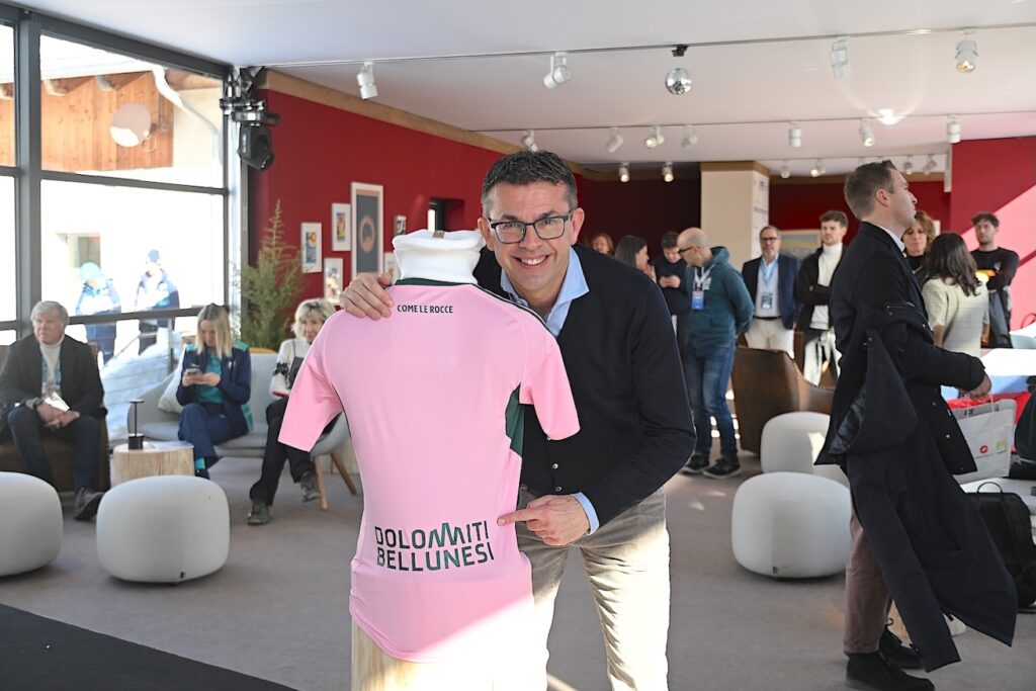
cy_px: 346
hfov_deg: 48.5
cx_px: 518
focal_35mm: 40
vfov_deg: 33.4
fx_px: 1151
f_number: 3.2
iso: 160
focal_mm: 27
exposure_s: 1/250
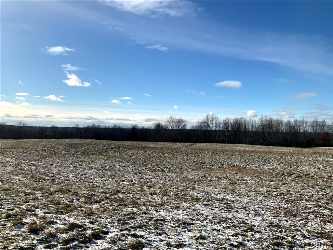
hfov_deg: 61.7
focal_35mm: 29
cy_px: 125
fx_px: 279
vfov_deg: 48.2
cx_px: 166
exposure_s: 1/4065
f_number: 1.8
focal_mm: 3
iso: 20
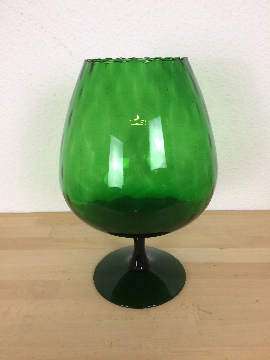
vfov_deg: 61.7
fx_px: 302
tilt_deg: -23.0
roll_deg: +2.2
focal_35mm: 29
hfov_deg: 48.2
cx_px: 135
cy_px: 180
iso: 40
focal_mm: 4.15
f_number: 2.2
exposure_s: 1/33
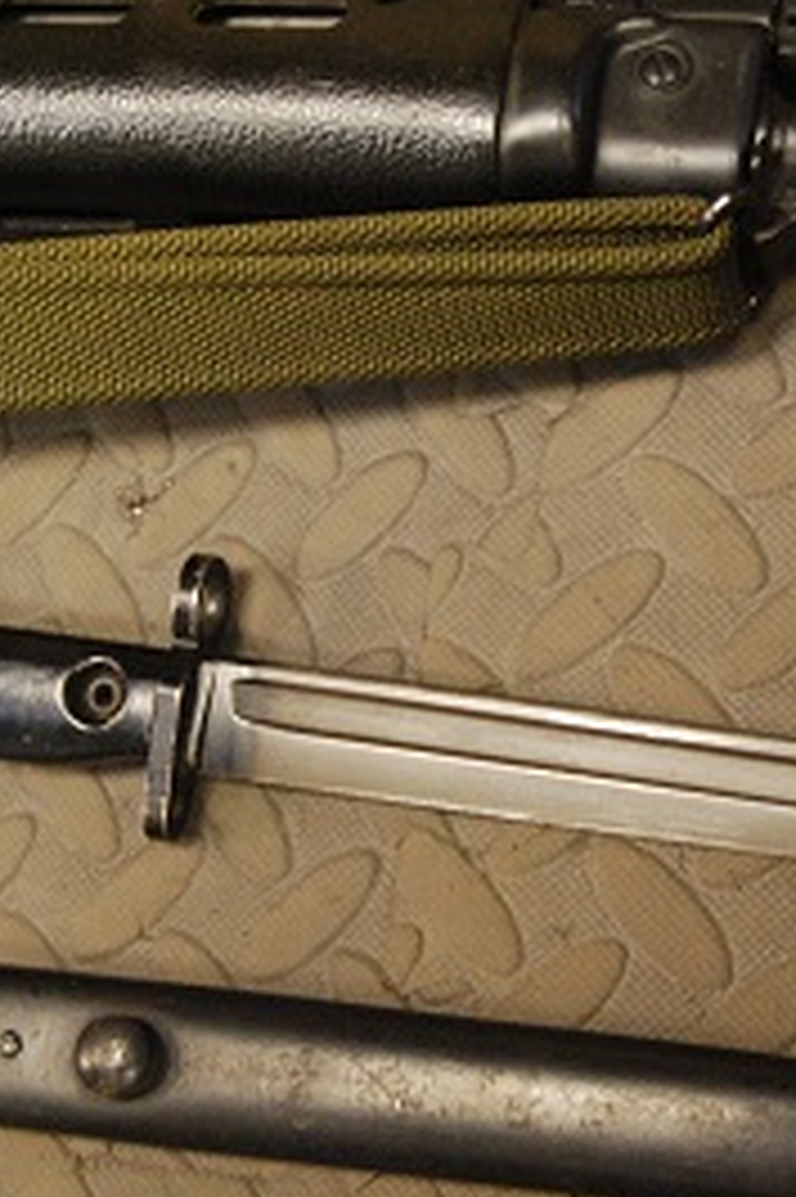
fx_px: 3259
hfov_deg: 13.9
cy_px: 646
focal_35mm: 98
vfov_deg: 20.8
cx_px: 310
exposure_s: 1/30
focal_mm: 29
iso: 1250
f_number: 4
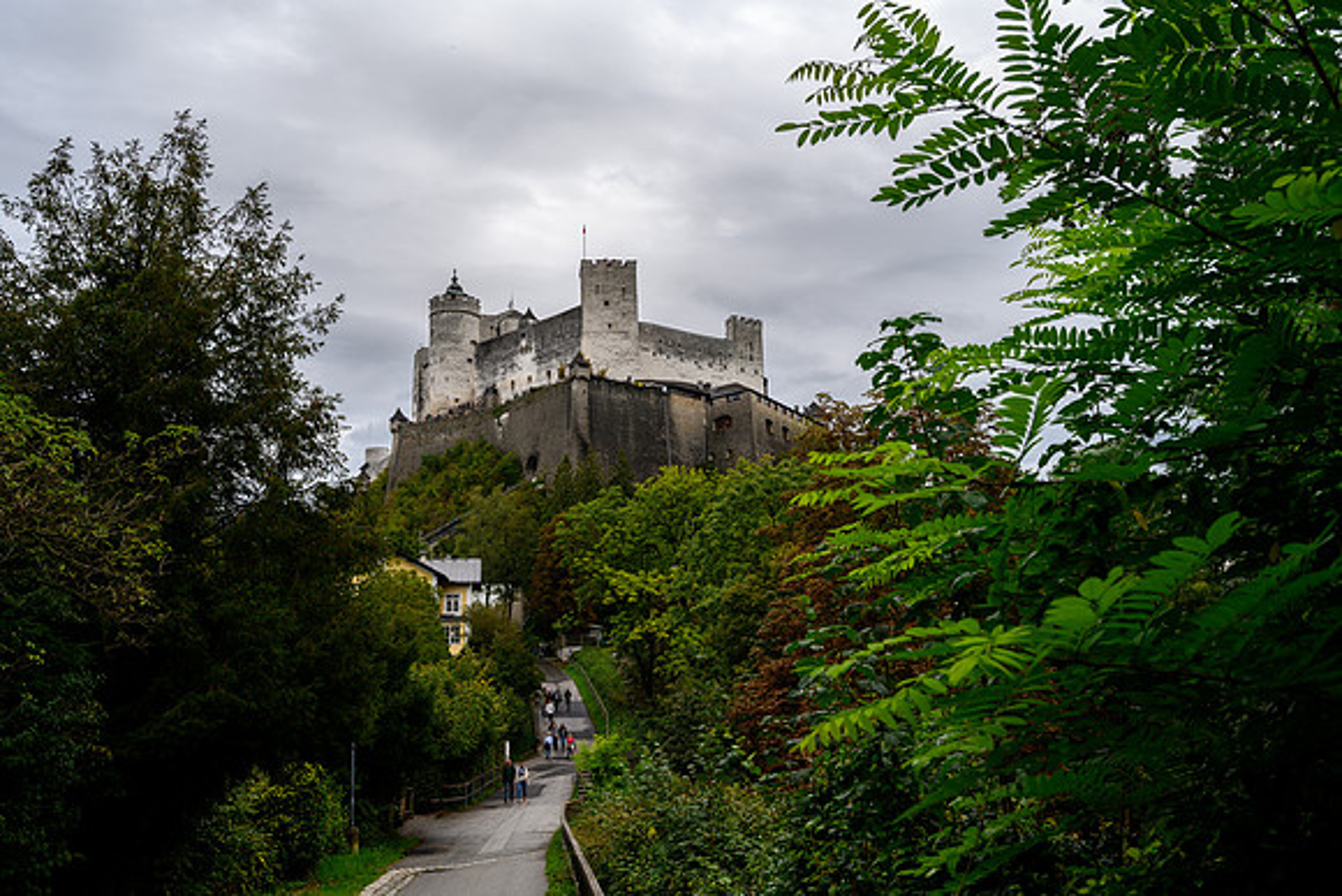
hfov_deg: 61.9
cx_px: 671
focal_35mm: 30
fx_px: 1119
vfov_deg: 43.6
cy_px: 448
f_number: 8
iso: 64
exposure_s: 1/125
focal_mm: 30
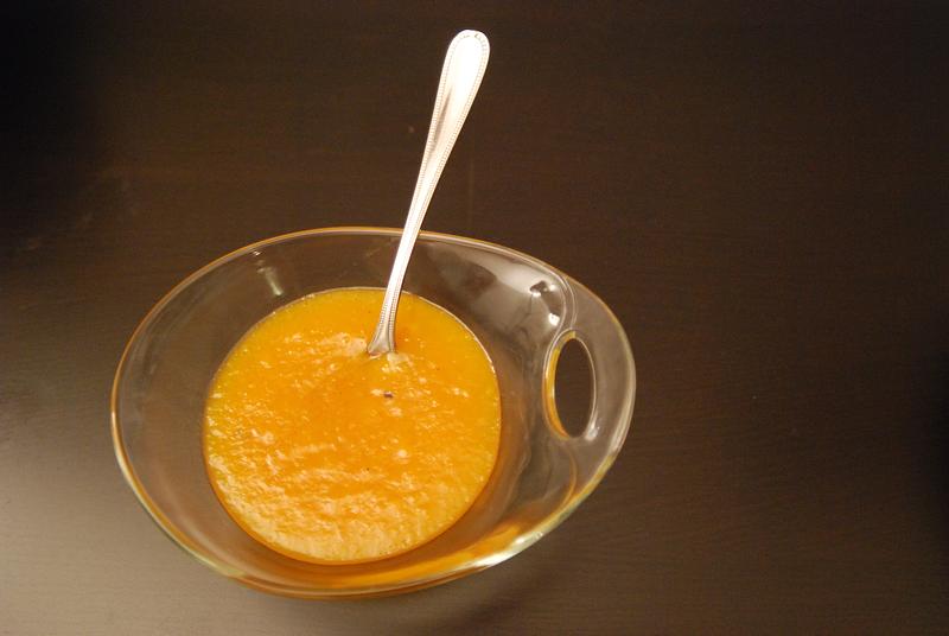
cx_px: 474
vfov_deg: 43.7
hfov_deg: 61.9
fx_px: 792
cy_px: 318
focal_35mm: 30
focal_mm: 20
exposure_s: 1/40
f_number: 1.8
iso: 1250
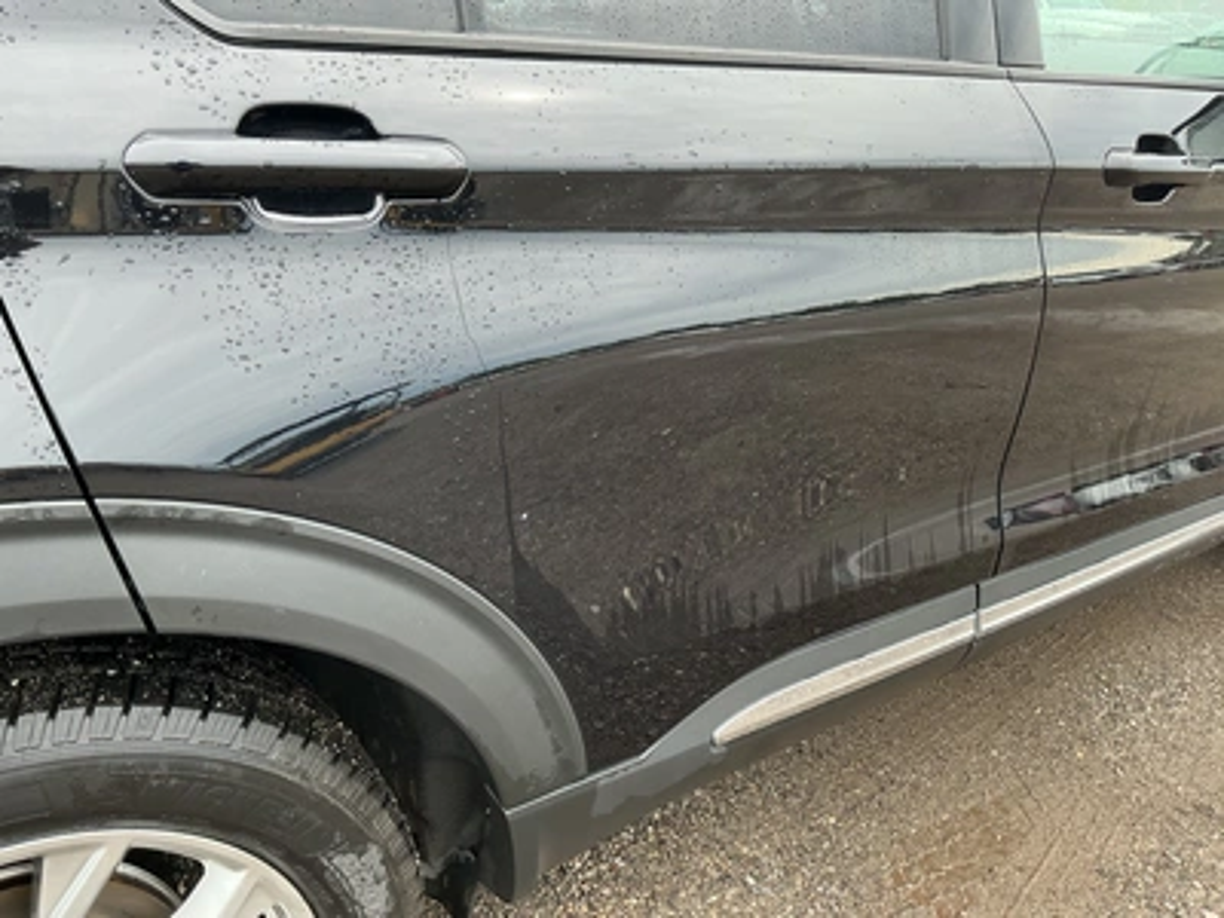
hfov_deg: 63.4
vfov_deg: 49.7
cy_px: 459
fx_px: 990
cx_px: 612
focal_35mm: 28
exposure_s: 1/122
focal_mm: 3
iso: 20
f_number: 1.8
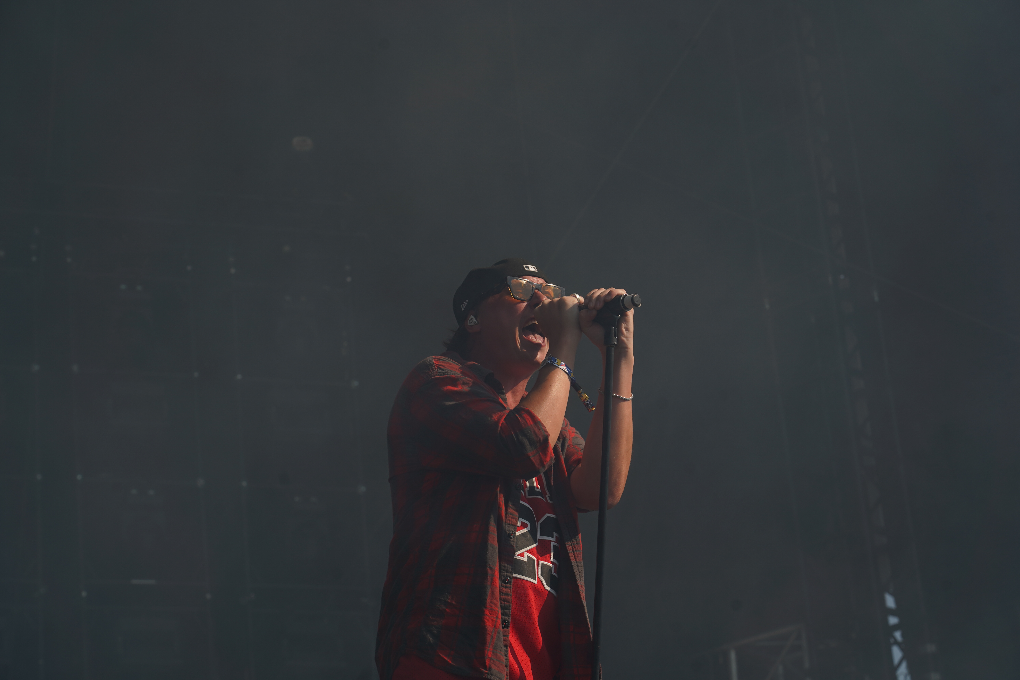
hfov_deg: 19.5
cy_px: 340
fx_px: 2975
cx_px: 510
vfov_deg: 13.0
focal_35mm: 105
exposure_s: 1/500
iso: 100
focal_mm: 105
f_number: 8
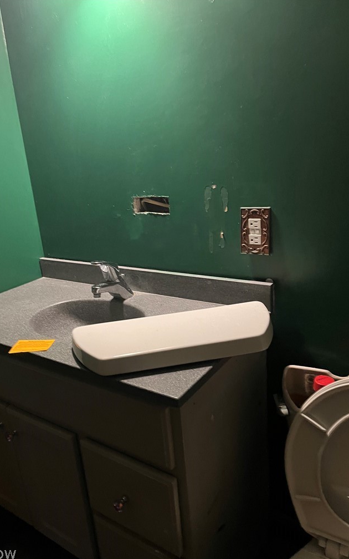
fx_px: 426
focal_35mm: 28
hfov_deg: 44.5
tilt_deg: -17.7
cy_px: 282
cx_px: 153
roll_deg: +6.8
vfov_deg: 66.5
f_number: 1.6
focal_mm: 5.1
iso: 640
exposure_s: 1/30
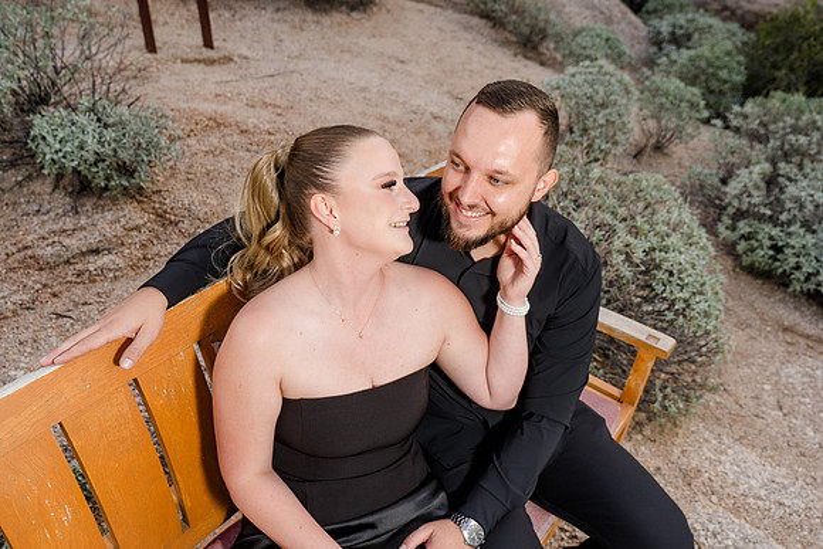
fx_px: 640
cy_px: 274
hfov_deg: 65.5
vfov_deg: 46.4
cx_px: 412
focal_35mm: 28
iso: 320
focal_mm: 28
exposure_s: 1/250
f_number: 5.6
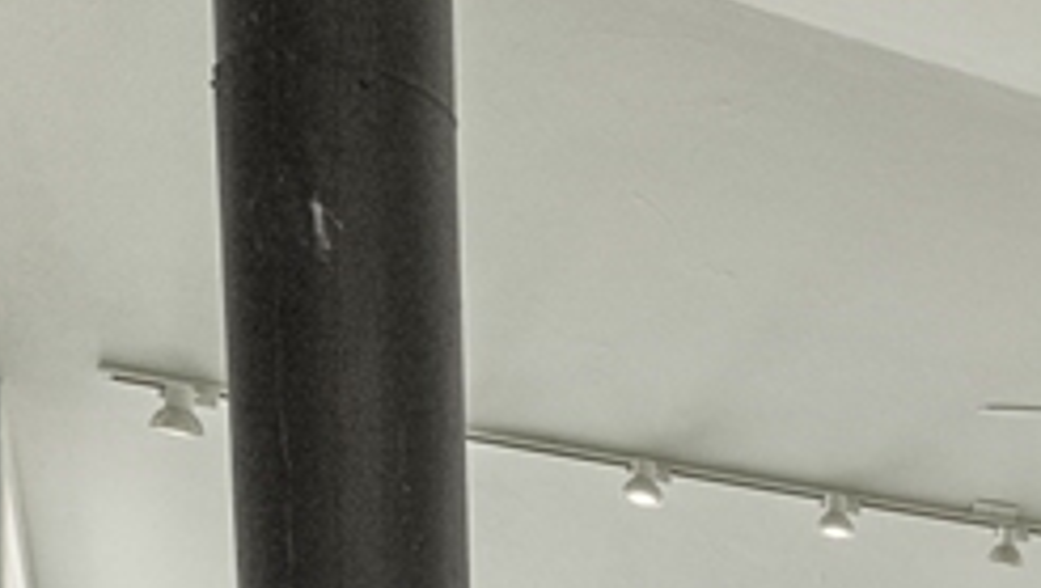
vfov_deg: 15.4
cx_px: 1845
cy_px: 1214
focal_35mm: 61
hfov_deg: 22.1
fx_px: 1686
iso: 1000
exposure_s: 1/200
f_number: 7.1
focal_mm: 14
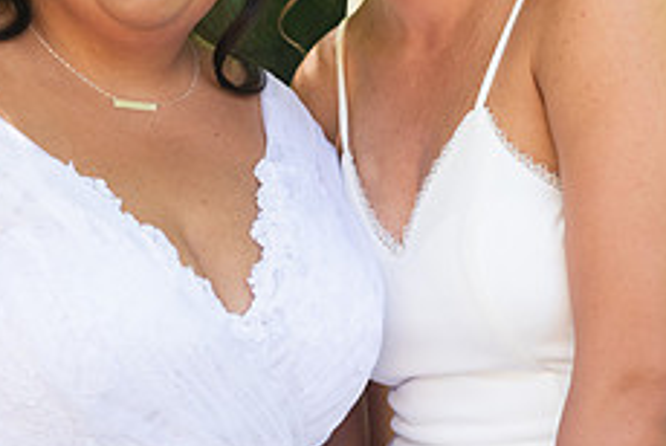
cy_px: -1
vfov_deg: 9.1
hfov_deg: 13.6
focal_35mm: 151
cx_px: 264
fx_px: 2797
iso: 640
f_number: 4
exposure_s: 1/250
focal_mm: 60
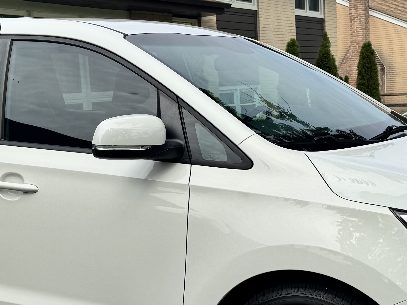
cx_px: 197
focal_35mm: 66
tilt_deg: -7.6
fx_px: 776
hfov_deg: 29.4
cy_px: 184
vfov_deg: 22.2
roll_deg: +3.5
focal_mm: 6.76
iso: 80
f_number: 1.78
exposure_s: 1/4950
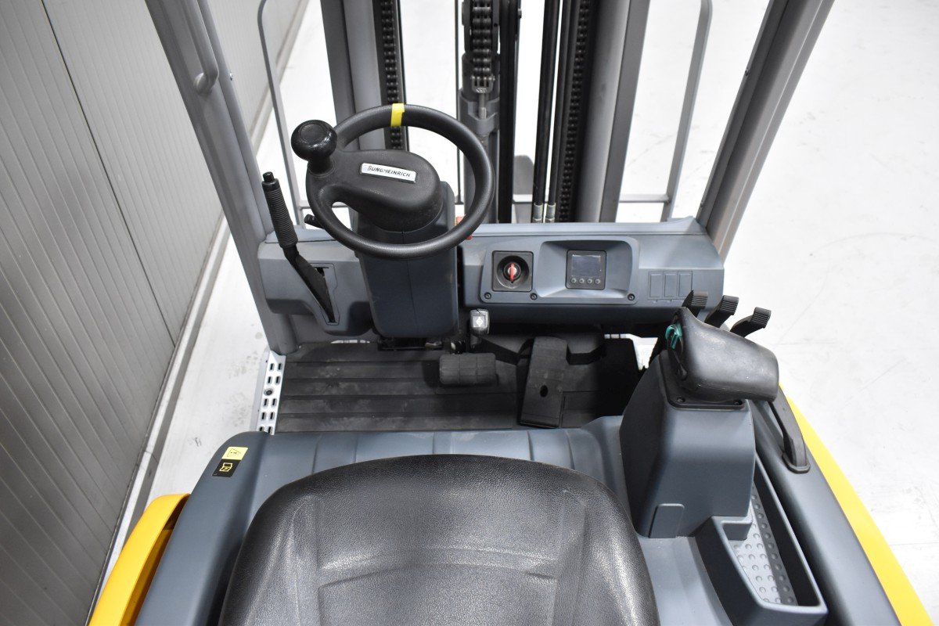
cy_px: 313
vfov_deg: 47.9
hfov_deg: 67.4
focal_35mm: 27
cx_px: 470
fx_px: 704
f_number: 5
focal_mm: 18
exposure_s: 1/25
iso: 1600
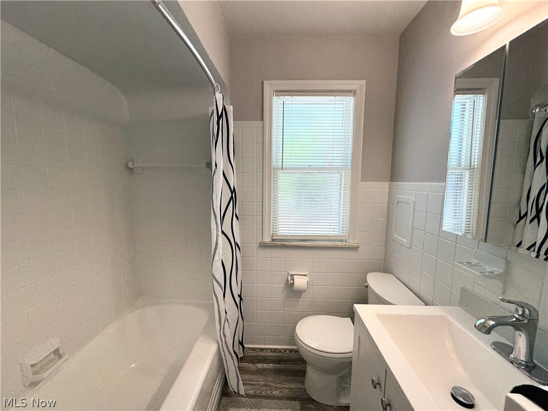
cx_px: 274
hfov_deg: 102.1
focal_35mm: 14
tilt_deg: -4.9
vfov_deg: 85.7
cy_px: 206
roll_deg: -1.0
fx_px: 222
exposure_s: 1/120
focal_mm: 2.22
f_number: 2.2
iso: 64
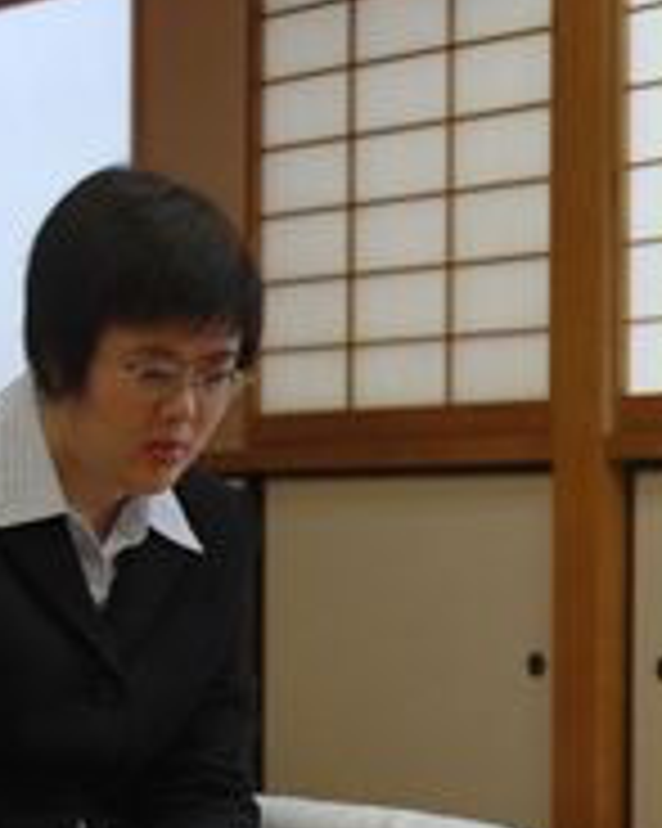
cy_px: 560
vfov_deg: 19.1
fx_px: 2455
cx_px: 626
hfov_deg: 15.1
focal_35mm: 100
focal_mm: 29
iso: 200
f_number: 4
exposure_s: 1/60
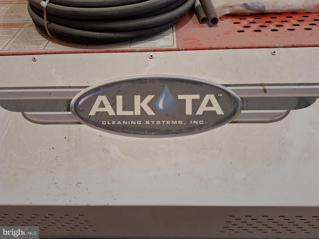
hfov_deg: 73.9
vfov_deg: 58.9
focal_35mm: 23
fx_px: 212
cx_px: 160
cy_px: 120
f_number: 1.8
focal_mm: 5.54
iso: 250
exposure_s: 1/40
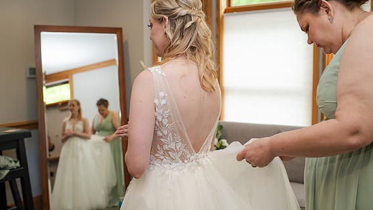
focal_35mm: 37
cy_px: 114
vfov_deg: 32.0
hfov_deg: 54.0
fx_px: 366
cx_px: 186
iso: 800
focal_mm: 35
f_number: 3.2
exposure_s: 1/160
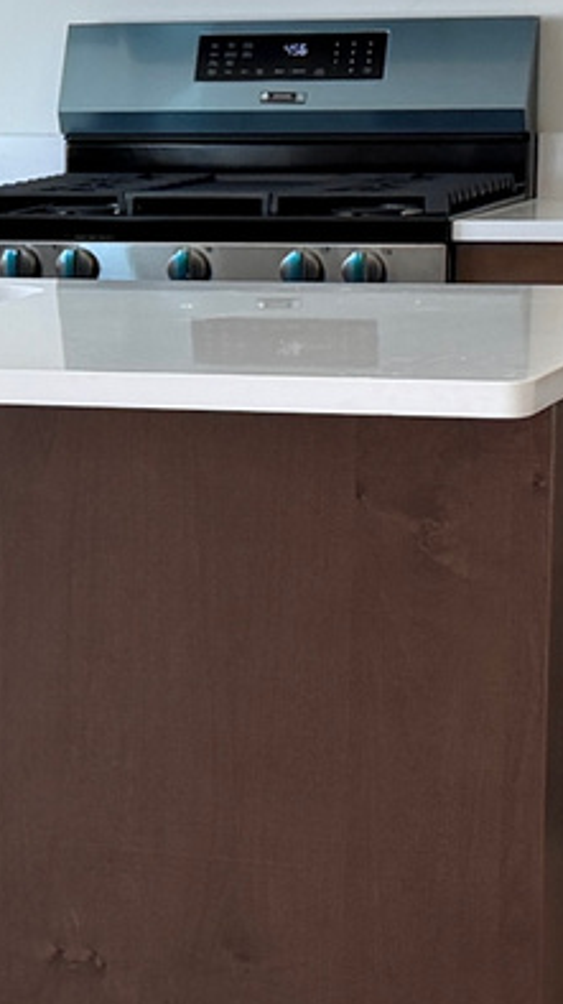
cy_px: 617
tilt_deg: -9.0
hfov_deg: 8.6
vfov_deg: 15.8
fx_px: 3617
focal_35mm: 136
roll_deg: +1.0
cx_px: -341
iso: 125
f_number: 1.78
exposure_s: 1/214
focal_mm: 6.76
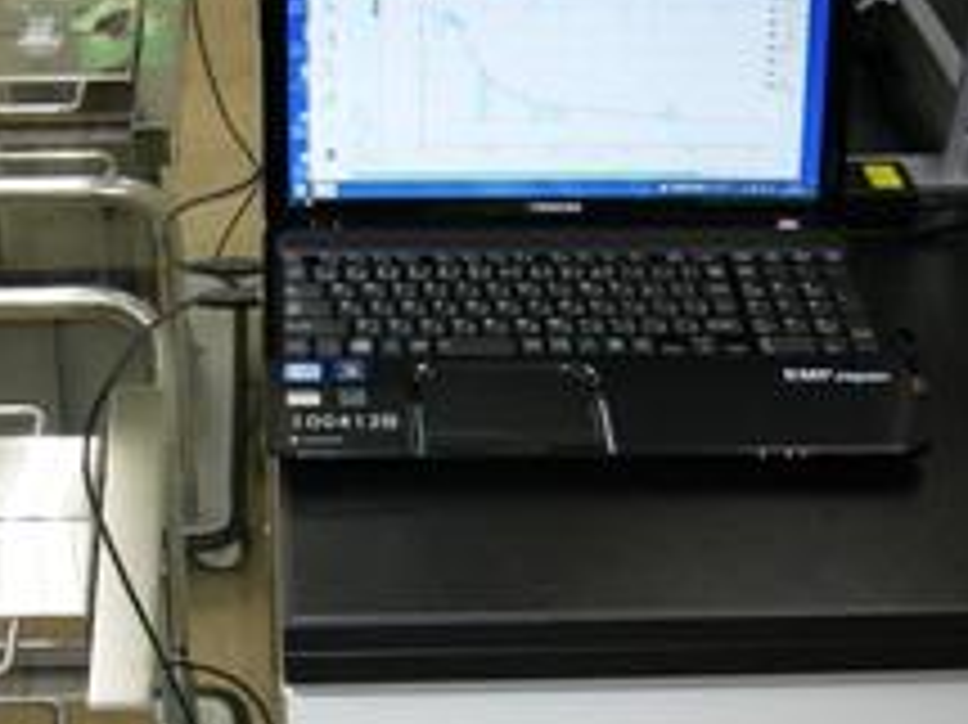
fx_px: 1873
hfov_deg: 28.8
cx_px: 306
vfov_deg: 21.8
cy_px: 499
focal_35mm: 67
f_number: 2.7
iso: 64
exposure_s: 1/30
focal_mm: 7.5
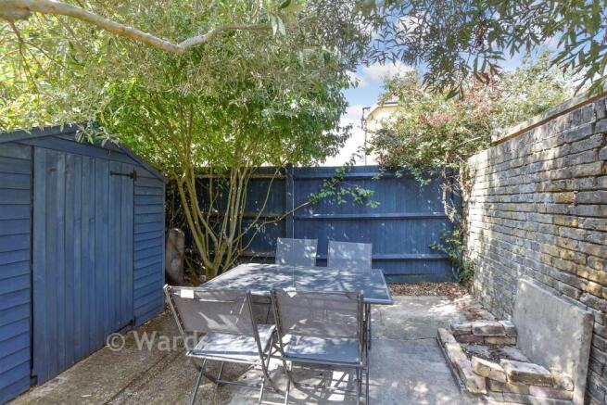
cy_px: 202
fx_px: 253
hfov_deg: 100.4
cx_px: 304
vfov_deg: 77.4
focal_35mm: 15
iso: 160
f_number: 6.3
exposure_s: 1/80
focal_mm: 10
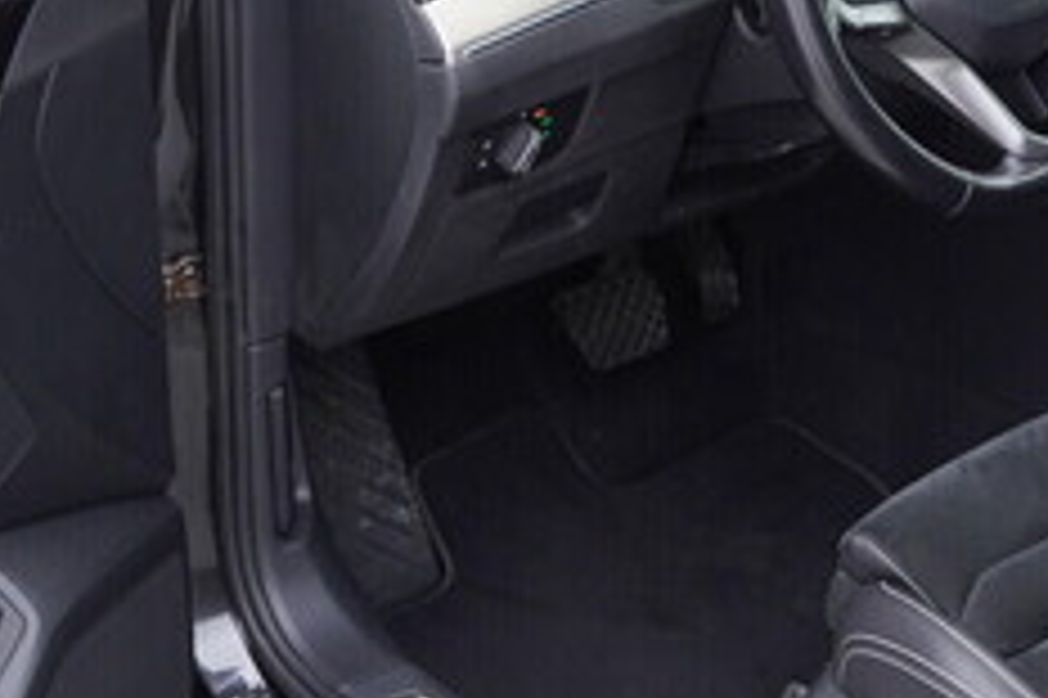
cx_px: 765
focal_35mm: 85
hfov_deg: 23.7
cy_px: 97
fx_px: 2473
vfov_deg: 15.9
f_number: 3.2
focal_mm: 24
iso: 125
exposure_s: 1/50
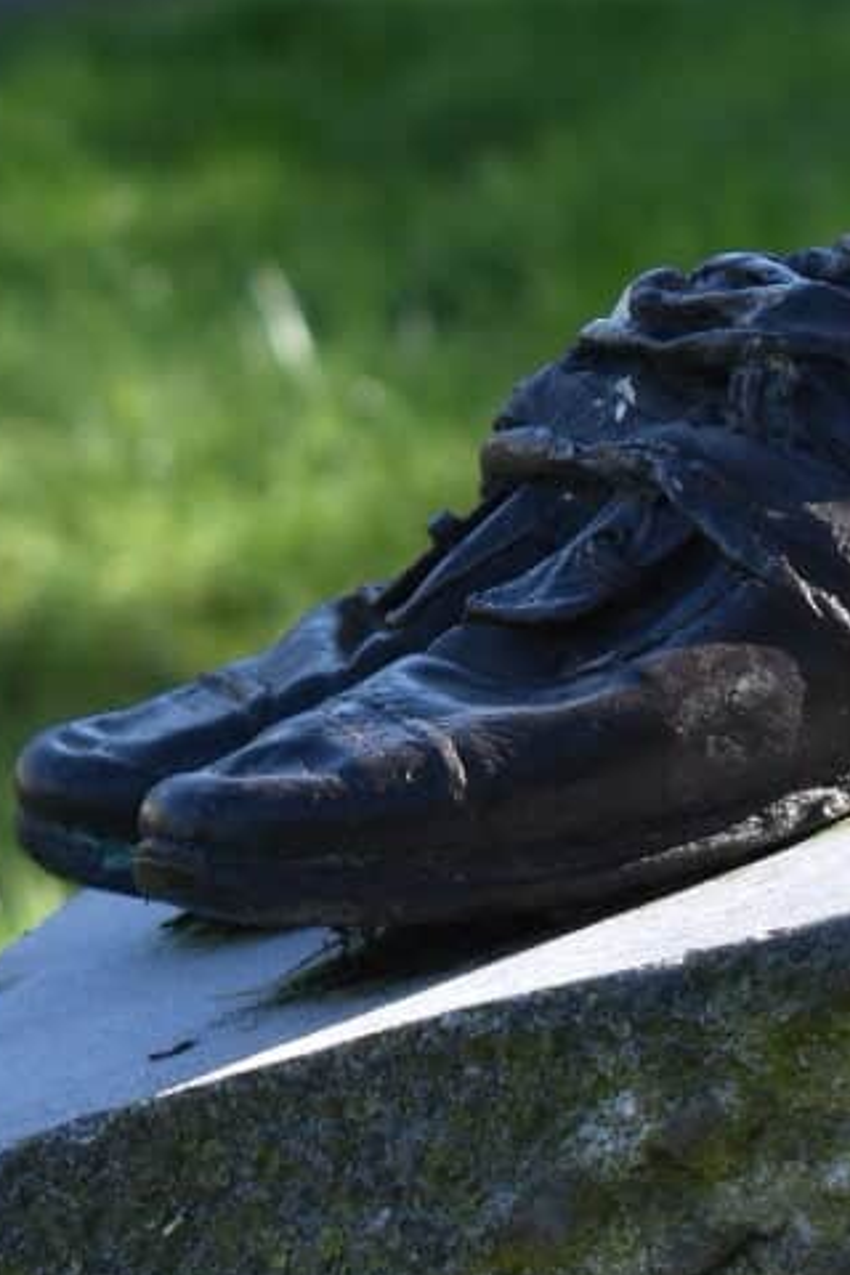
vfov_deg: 8.4
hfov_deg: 5.7
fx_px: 8606
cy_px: -194
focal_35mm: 243
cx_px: 502
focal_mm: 48
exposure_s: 1/250
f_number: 7.1
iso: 200
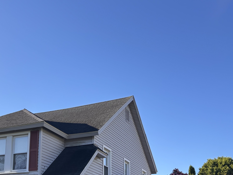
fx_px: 337
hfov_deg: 37.3
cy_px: 153
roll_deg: -1.7
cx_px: 58
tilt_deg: +12.8
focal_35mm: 50
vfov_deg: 28.2
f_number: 1.6
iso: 50
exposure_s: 1/1984
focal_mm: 5.96
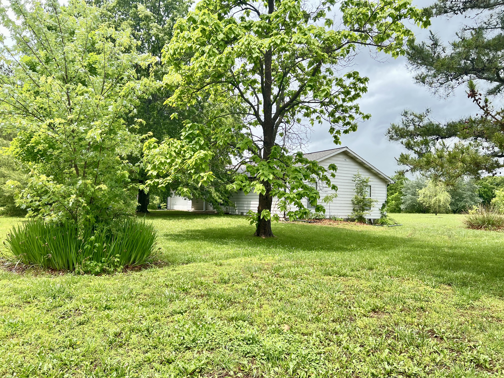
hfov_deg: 67.3
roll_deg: -1.5
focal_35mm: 26
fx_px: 379
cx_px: 252
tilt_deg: +1.4
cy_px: 189
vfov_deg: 53.1
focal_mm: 5.7
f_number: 1.5
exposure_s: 1/780
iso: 50
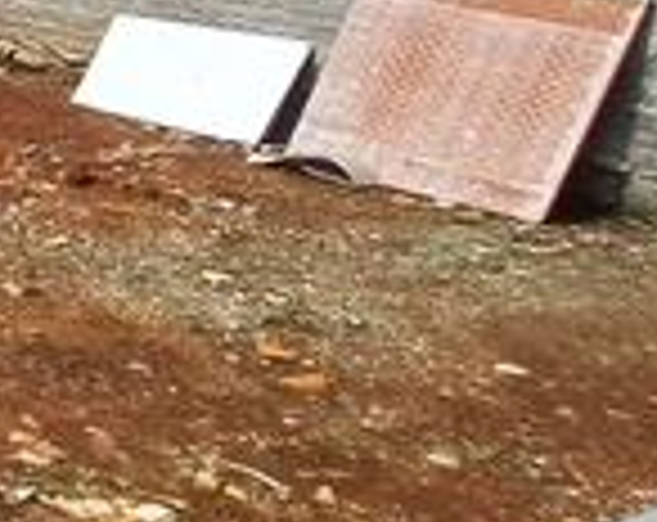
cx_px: -954
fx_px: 1396
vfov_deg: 21.1
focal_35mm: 72
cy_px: 169
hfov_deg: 14.7
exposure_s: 1/1460
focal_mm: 1.74
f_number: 2.2
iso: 50
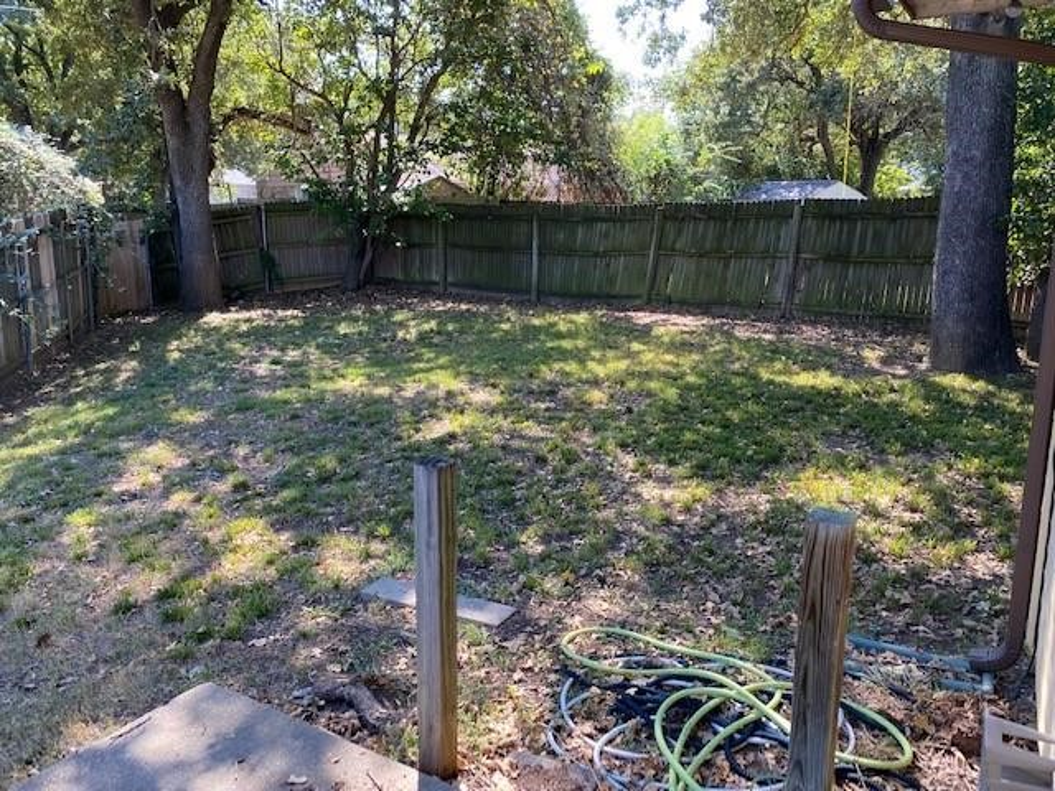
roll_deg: -0.1
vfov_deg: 53.1
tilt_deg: -11.3
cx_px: 528
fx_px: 792
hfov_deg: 67.3
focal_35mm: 26
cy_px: 396
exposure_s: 1/136
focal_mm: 4.25
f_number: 1.8
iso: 32
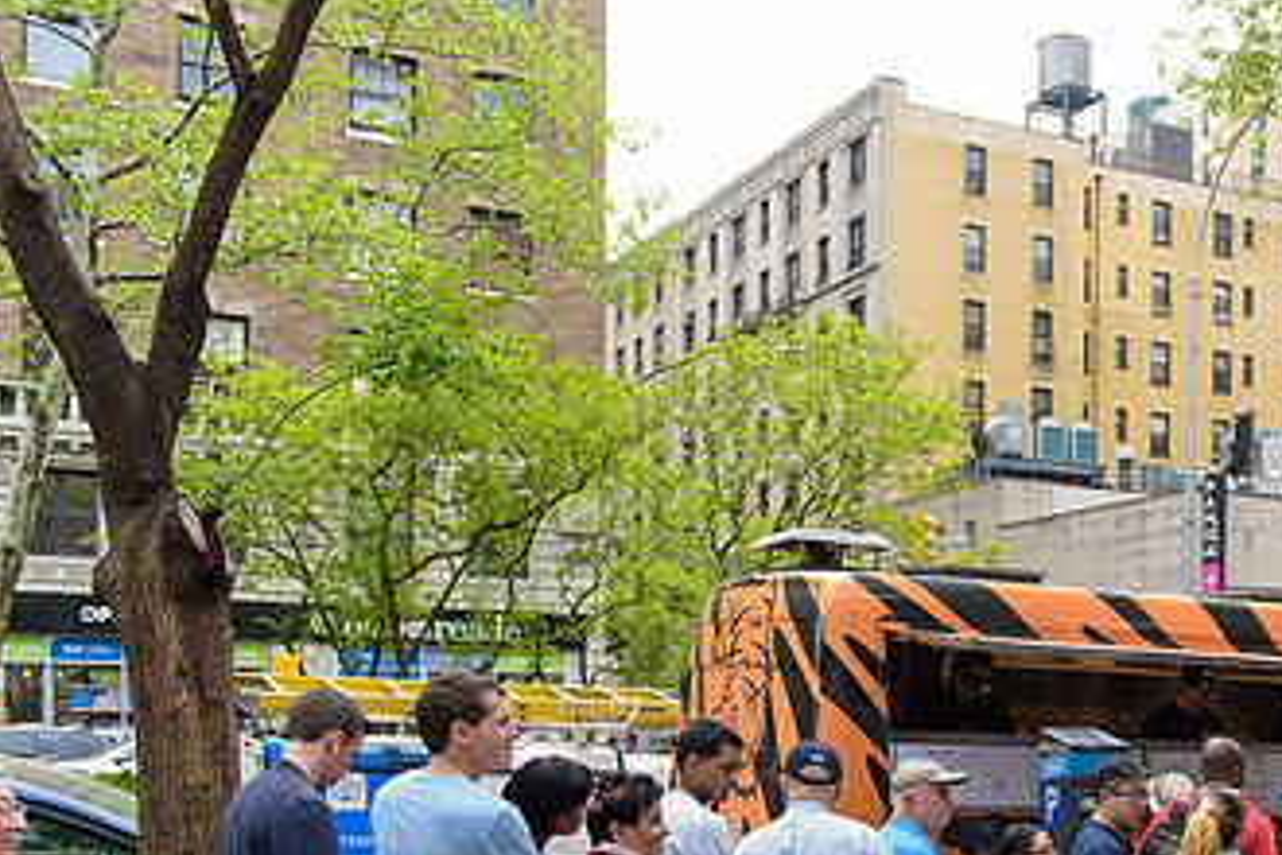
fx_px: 1816
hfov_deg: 36.7
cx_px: 1123
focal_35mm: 51
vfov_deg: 25.8
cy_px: 744
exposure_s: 1/250
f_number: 3.2
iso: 200
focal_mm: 29
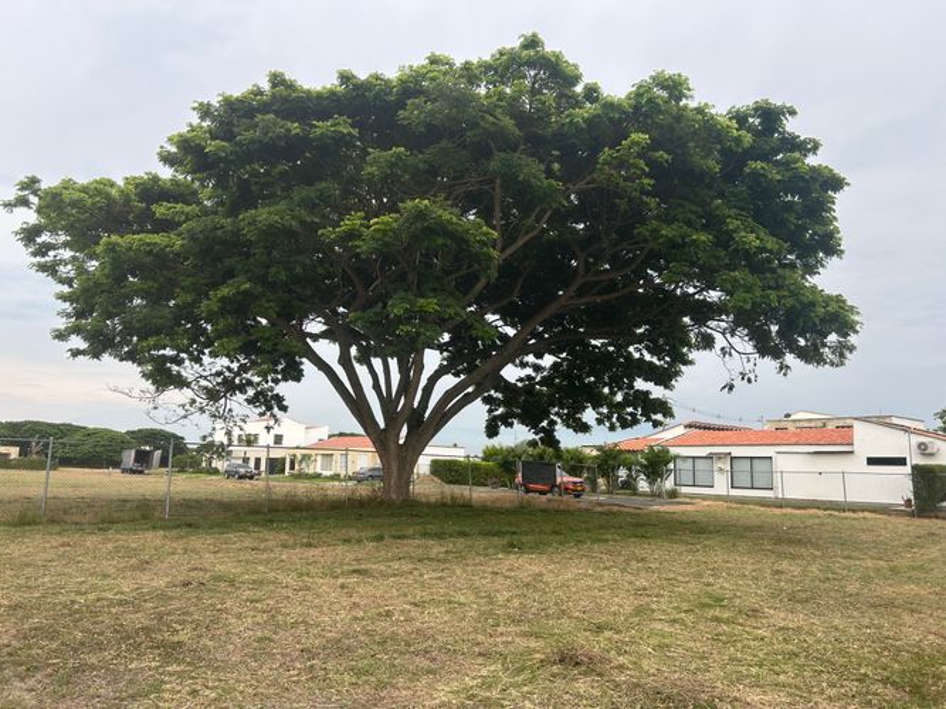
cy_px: 354
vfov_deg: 53.0
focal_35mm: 26
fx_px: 710
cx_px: 473
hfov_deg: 67.3
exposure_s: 1/808
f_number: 1.5
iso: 50
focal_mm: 5.7
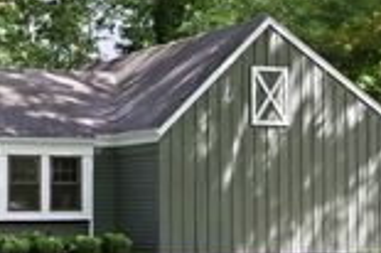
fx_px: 1025
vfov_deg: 14.1
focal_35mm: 97
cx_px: -59
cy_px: 98
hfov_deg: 19.9
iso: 100
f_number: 6.3
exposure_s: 1/50
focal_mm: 20
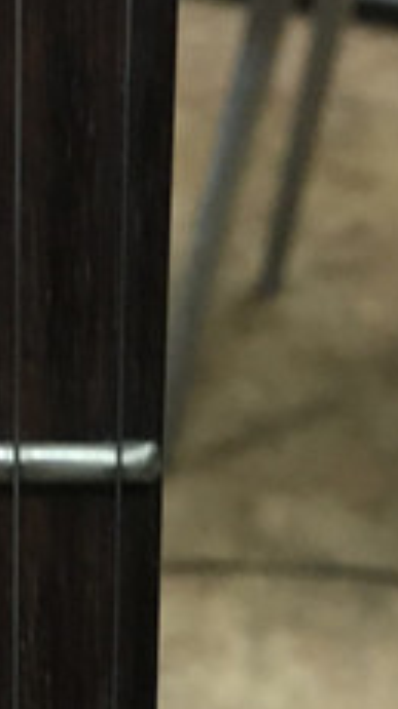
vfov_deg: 19.2
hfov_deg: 10.9
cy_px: 626
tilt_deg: -39.4
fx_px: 2068
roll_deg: +1.5
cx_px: -15
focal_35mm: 110
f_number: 2.2
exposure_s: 1/20
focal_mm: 4.15
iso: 200
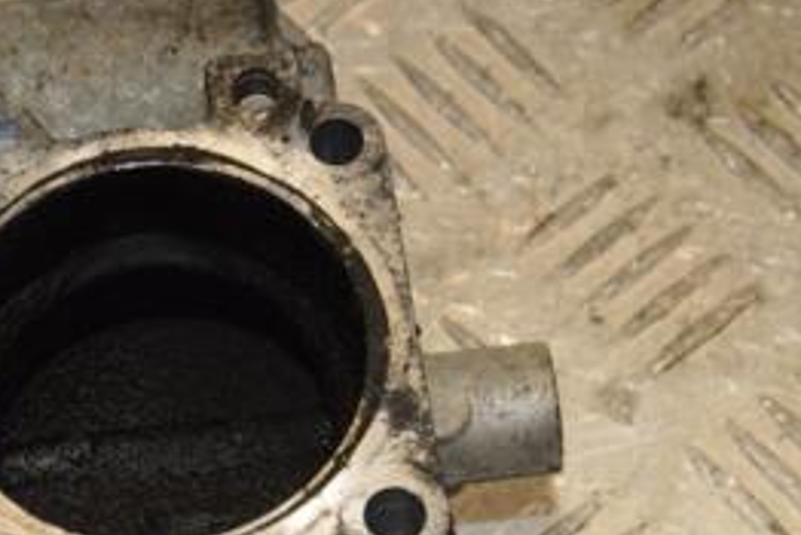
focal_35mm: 165
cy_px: 397
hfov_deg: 12.4
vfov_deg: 8.3
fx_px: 3673
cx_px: 107
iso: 800
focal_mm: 48
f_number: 8
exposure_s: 1/200
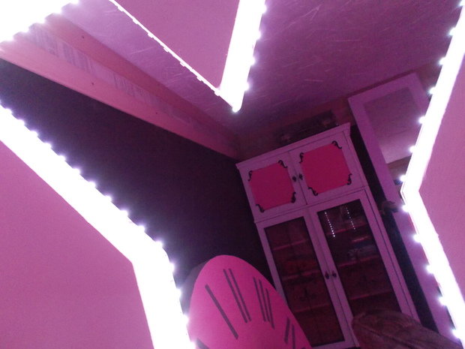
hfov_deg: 67.3
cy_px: 174
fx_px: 349
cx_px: 232
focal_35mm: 26
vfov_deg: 53.1
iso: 800
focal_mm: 4.6
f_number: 3.2
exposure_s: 1/40
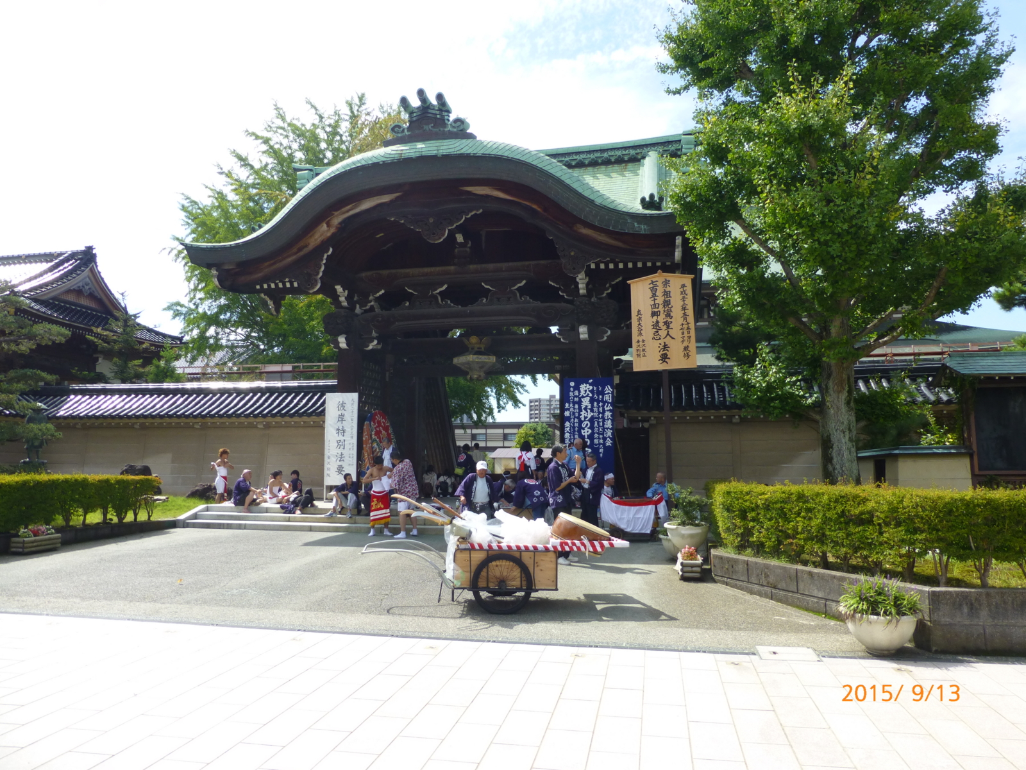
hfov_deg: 71.6
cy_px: 385
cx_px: 513
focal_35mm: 24
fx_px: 711
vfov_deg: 56.8
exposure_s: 1/500
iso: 100
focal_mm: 4.3
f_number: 4
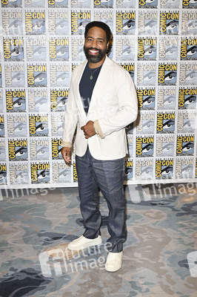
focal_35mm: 43
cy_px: 148
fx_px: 354
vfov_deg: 45.5
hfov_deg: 31.1
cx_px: 98
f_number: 5
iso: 2500
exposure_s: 1/250
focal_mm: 43
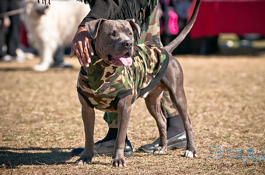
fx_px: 2069
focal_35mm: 282
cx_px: 141
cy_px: 79
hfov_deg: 7.3
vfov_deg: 4.9
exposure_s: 1/1250
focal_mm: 165
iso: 200
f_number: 5
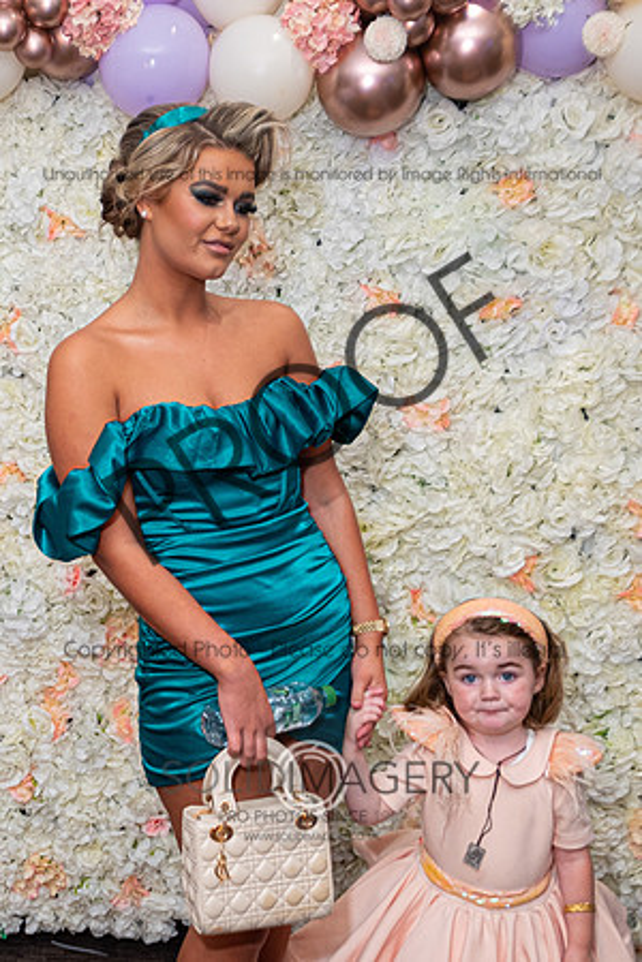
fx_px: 1447
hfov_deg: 24.6
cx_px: 120
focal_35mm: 54
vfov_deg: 36.8
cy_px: 452
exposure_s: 1/30
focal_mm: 22.9
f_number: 4
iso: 320
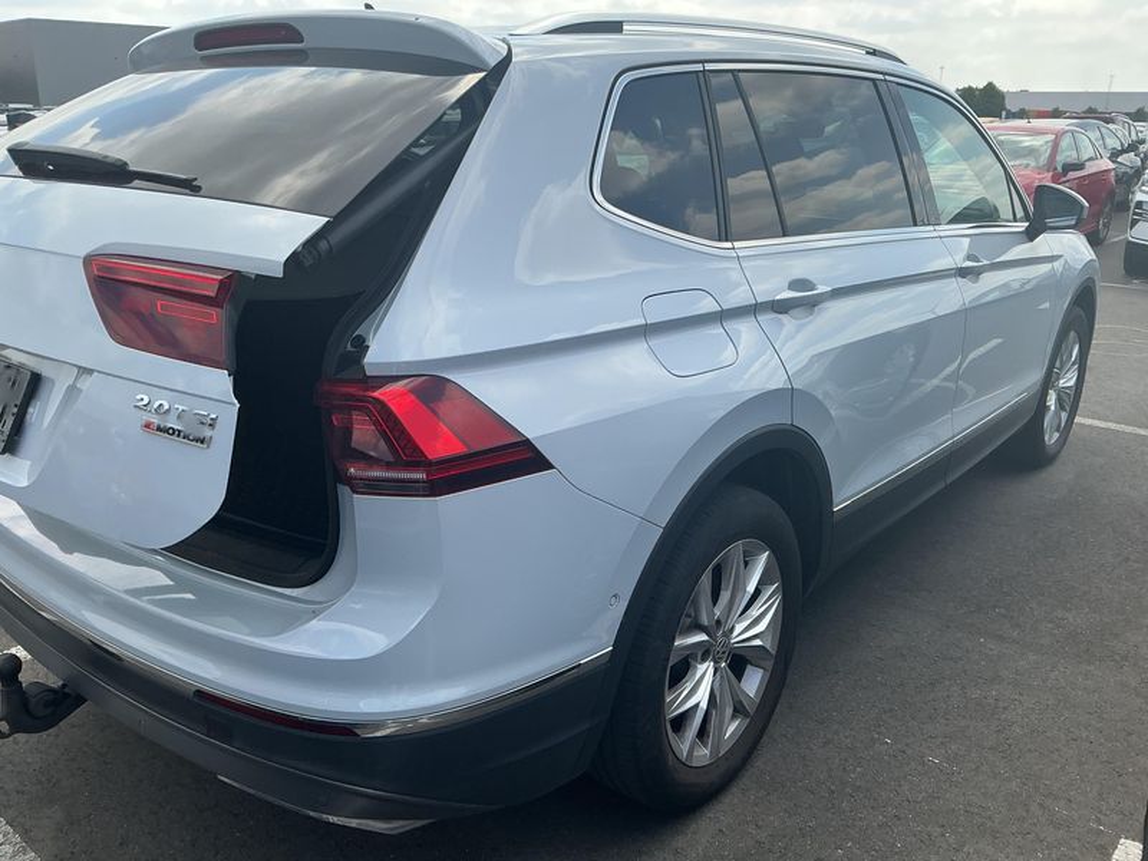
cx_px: 574
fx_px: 962
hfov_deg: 61.7
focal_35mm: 29
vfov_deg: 48.2
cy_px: 430
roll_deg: -2.9
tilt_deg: -15.7
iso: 25
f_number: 1.8
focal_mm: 3
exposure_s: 1/1098
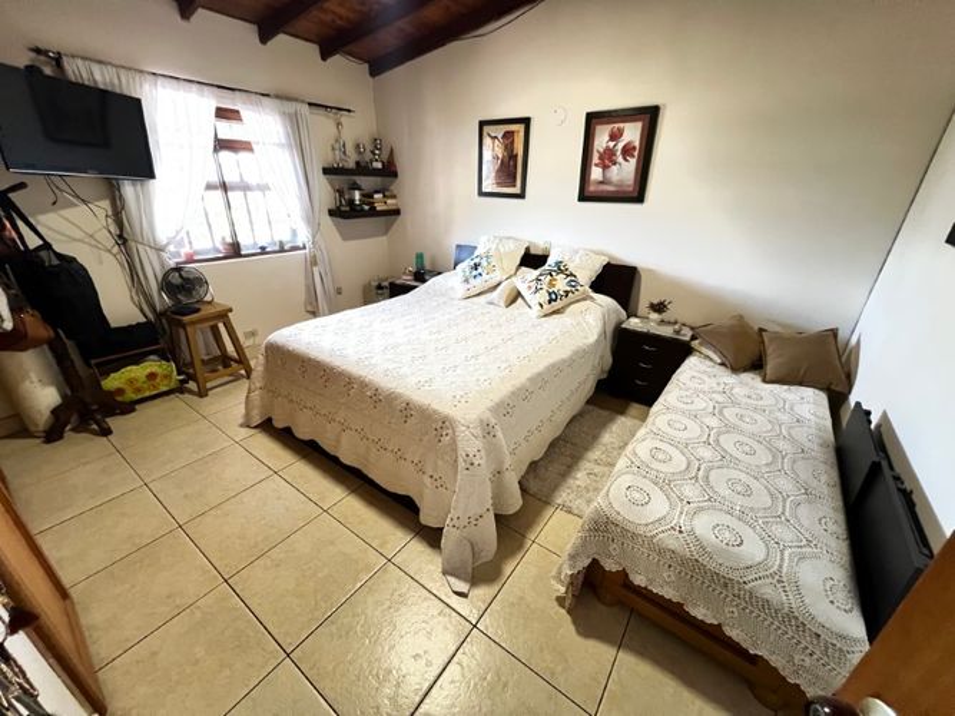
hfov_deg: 106.2
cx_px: 478
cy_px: 358
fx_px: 359
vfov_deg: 89.9
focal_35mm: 13
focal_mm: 1.57
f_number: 1.8
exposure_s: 1/55
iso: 1000
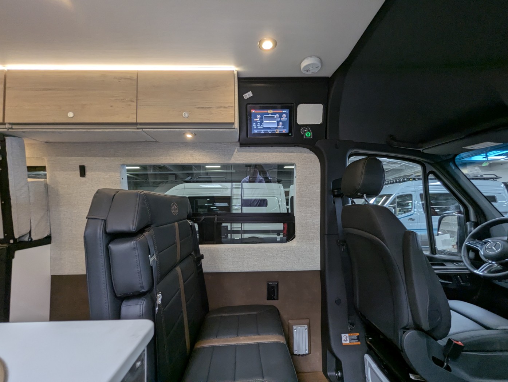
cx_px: 254
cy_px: 191
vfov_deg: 78.2
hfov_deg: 94.4
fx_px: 235
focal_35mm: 16
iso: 94
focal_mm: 2.35
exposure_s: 1/35.6
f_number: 2.2
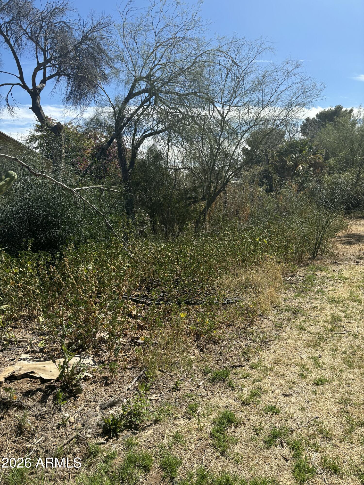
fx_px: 365
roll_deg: -0.1
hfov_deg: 53.1
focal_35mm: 26
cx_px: 182
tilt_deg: -3.9
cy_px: 242
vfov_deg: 67.3
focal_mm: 5.96
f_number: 1.6
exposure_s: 1/3021
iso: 50
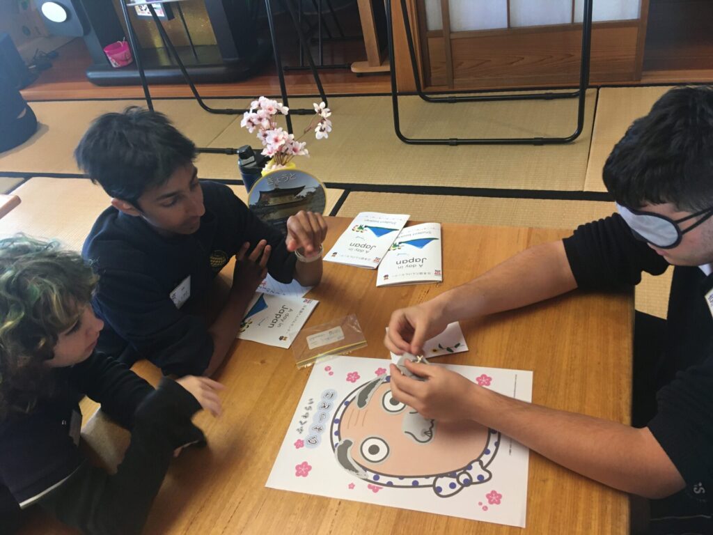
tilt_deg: -38.3
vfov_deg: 48.2
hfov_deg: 61.7
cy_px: 268
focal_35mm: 29
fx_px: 597
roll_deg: +14.2
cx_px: 356
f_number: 2.2
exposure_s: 1/33
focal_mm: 4.15
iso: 160
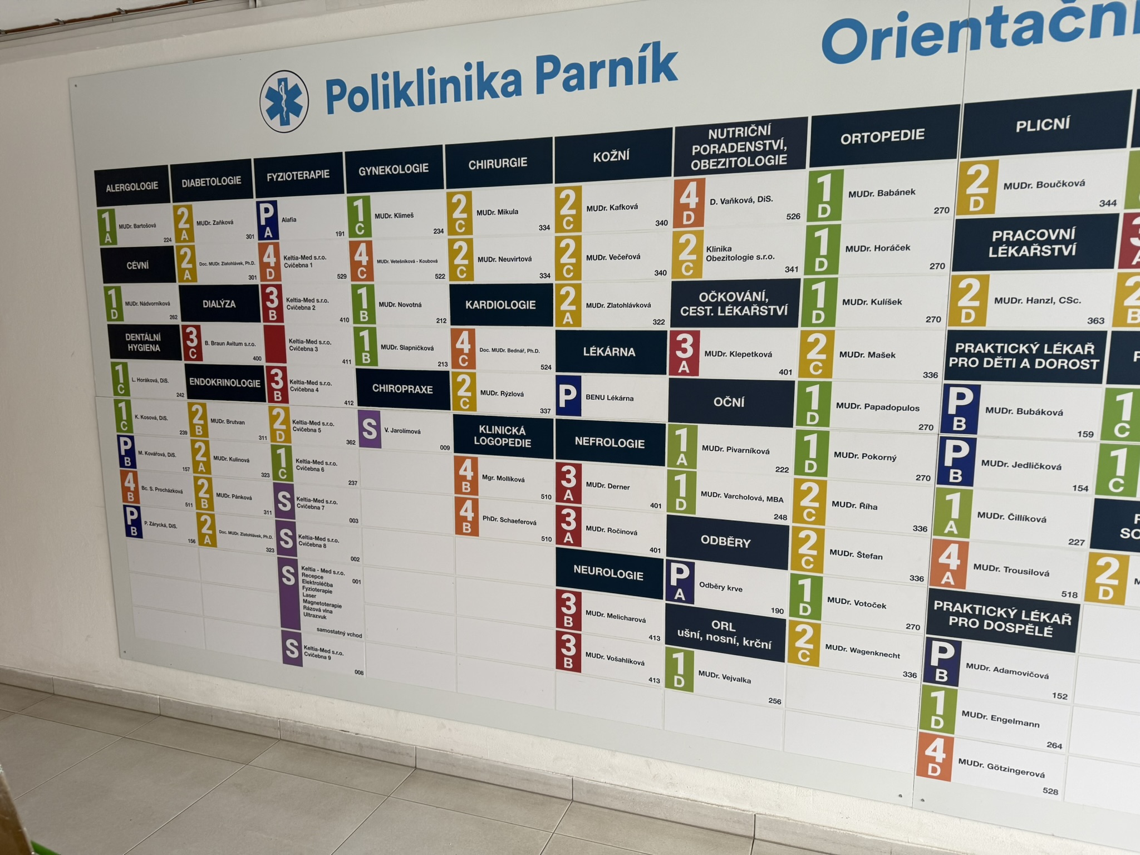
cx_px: 570
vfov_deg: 56.8
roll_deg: -0.5
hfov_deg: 71.6
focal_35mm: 24
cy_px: 428
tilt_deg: -8.0
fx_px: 790
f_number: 1.78
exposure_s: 1/100
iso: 100
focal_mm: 6.76
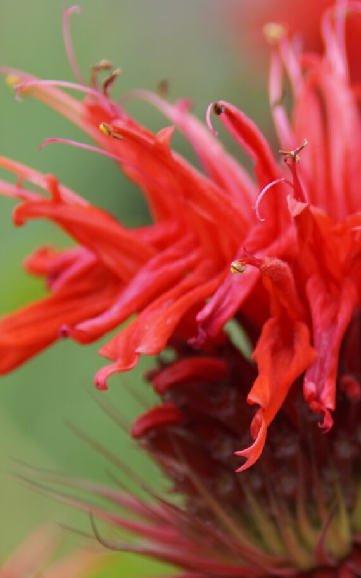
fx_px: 6753
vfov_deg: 4.9
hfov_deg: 3.1
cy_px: 435
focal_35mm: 429
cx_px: 424
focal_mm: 100
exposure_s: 1/125
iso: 100
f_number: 6.3
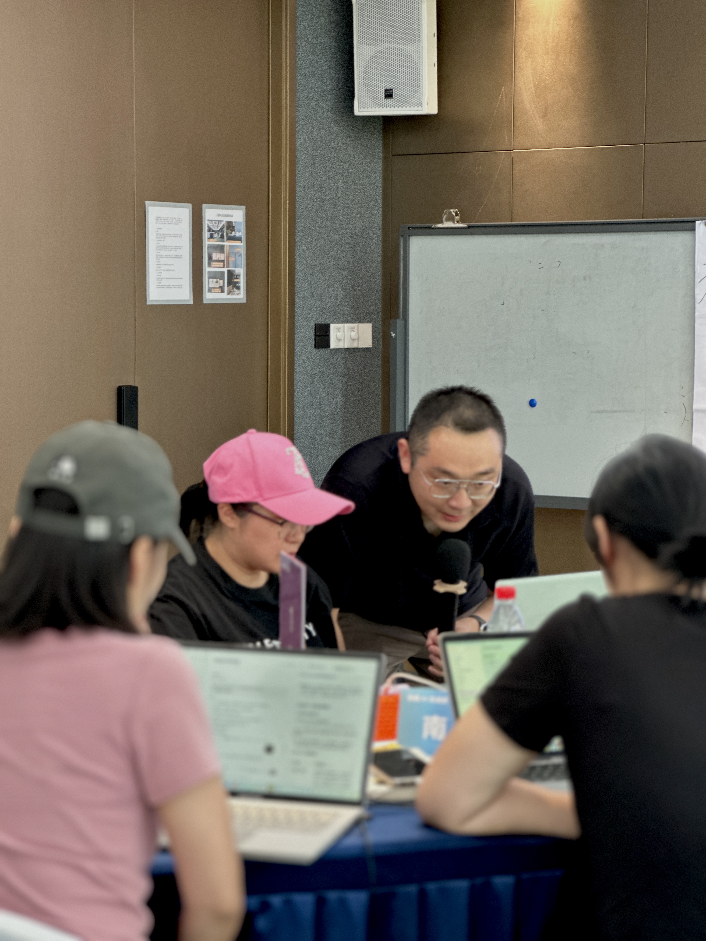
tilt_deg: -3.0
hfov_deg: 19.1
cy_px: 470
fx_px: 2094
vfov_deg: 25.3
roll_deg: -0.5
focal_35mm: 77
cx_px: 353
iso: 400
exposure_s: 1/31
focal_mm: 9
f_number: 2.8
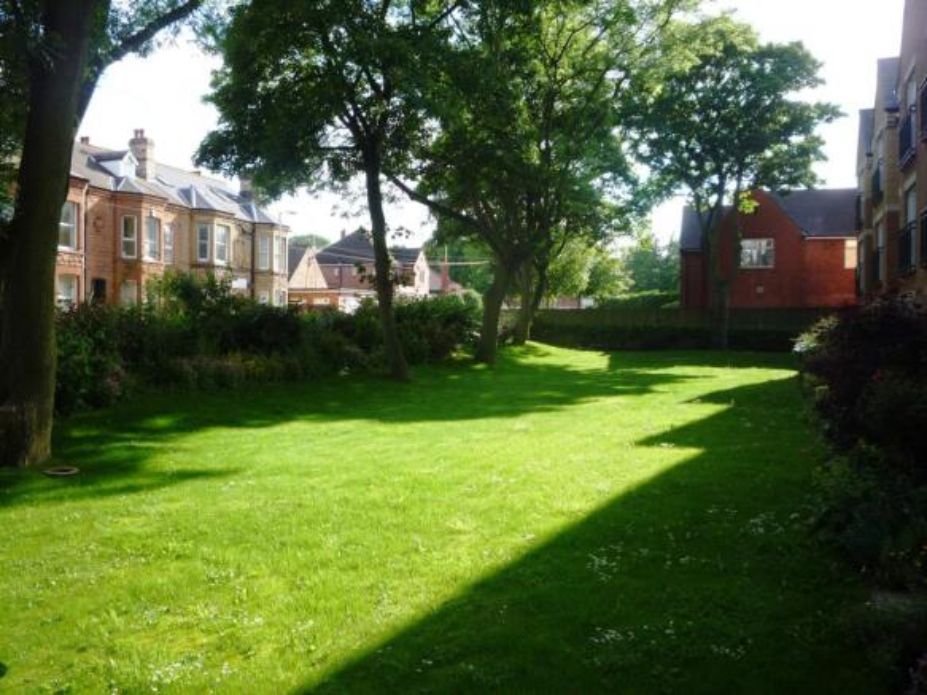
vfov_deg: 46.8
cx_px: 464
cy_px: 348
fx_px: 803
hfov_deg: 60.0
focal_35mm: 30
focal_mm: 5.2
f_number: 4
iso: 100
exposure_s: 1/200
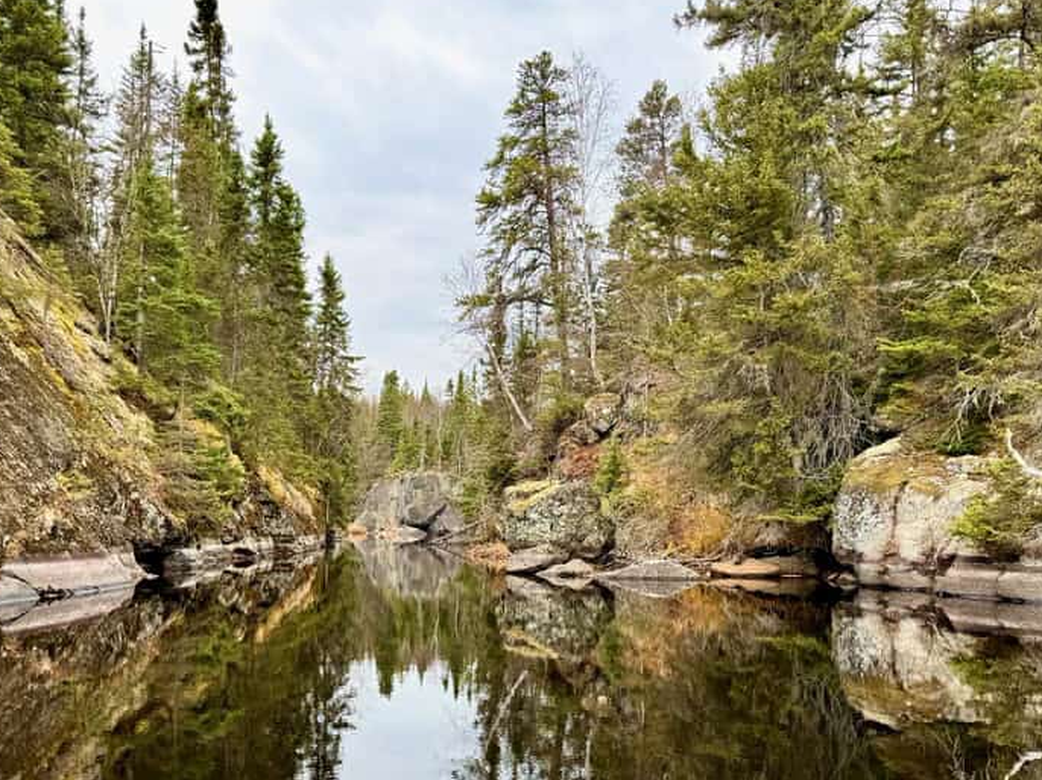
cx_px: 469
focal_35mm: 35
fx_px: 1053
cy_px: 527
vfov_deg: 40.1
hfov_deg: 52.6
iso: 80
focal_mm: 6.8
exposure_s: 1/245
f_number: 1.8
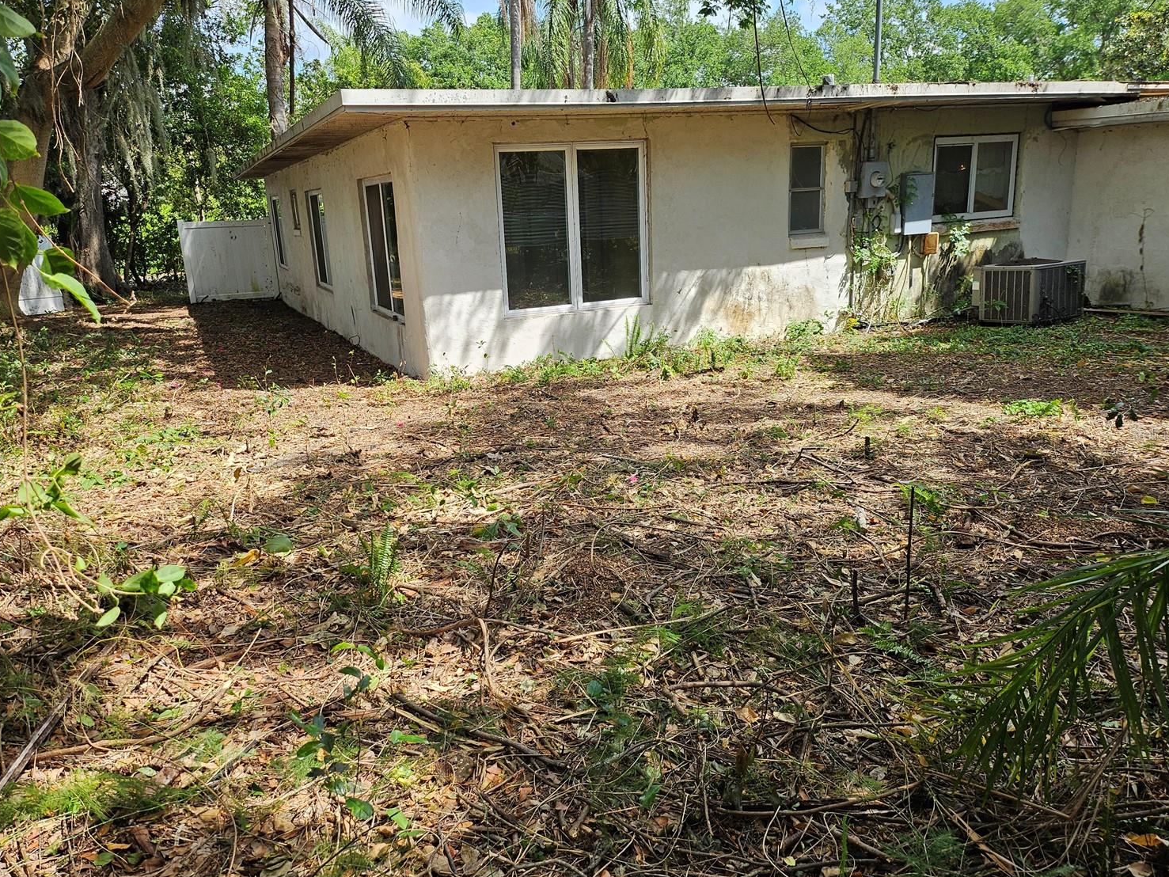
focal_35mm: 26
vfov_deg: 53.1
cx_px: 571
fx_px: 878
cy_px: 434
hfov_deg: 67.3
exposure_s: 1/1087
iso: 50
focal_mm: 5
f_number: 1.8
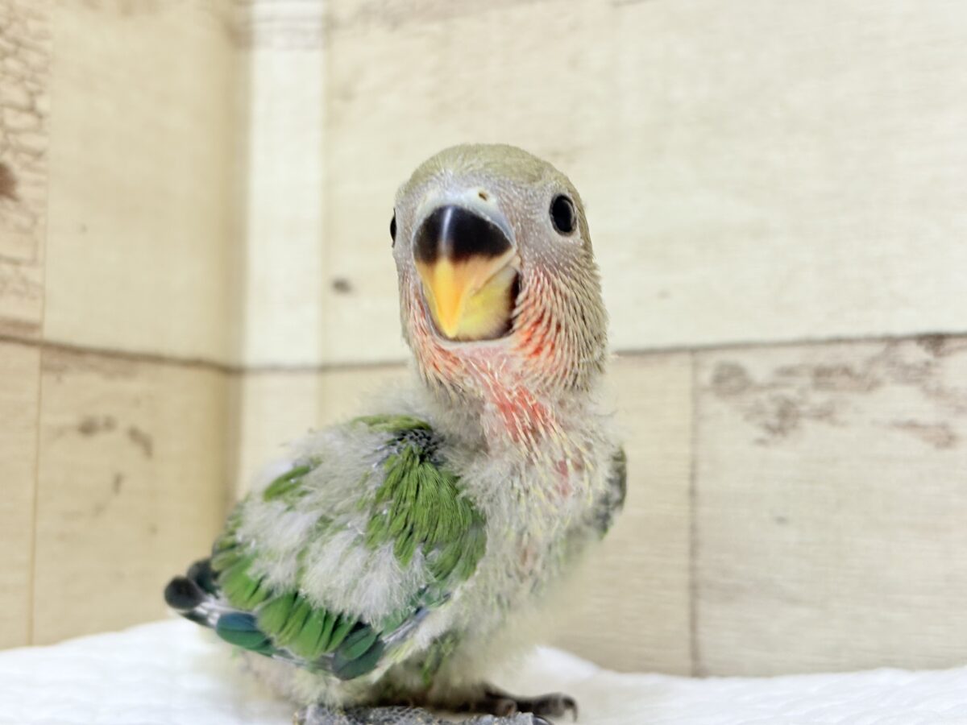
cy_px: 362
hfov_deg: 36.8
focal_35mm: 52
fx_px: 1453
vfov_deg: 28.0
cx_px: 484
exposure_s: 1/50
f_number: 1.6
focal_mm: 5.96
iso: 80
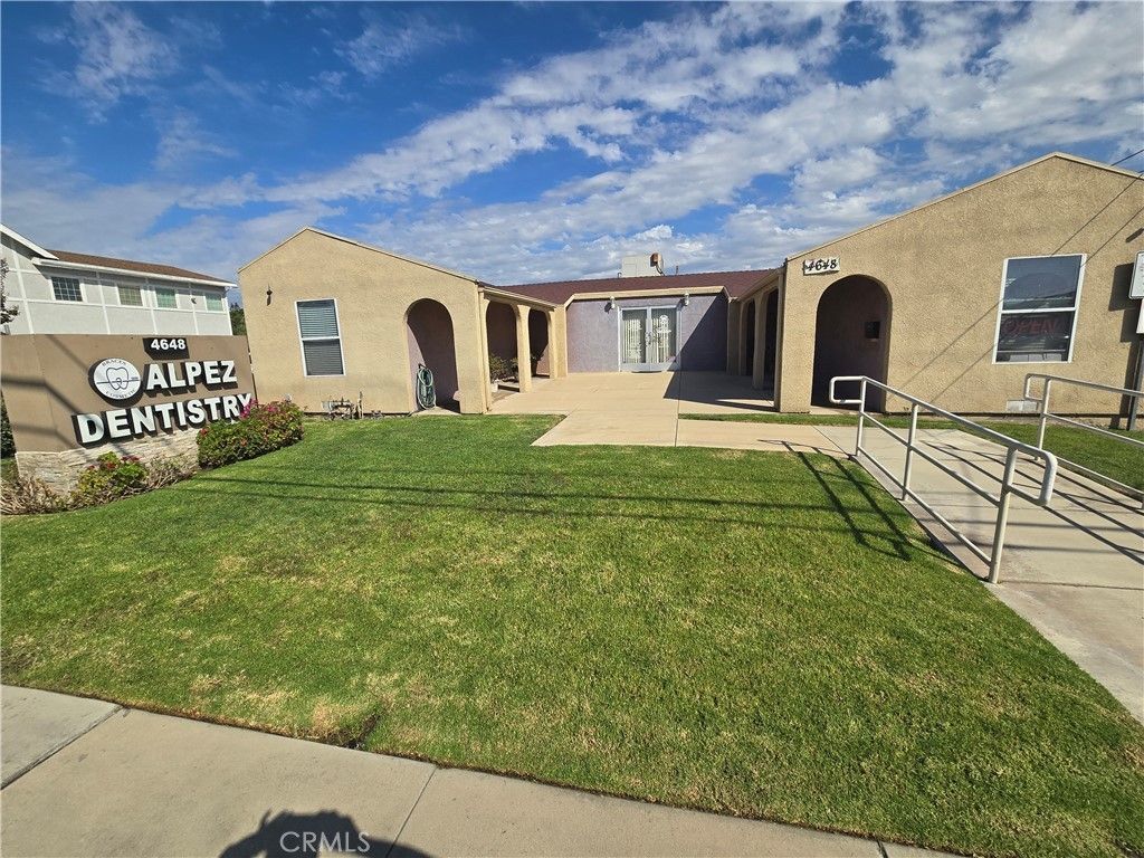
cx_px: 572
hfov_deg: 106.2
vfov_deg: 89.9
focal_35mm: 13
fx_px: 430
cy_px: 429
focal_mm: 2.2
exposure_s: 1/3628
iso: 50
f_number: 2.2
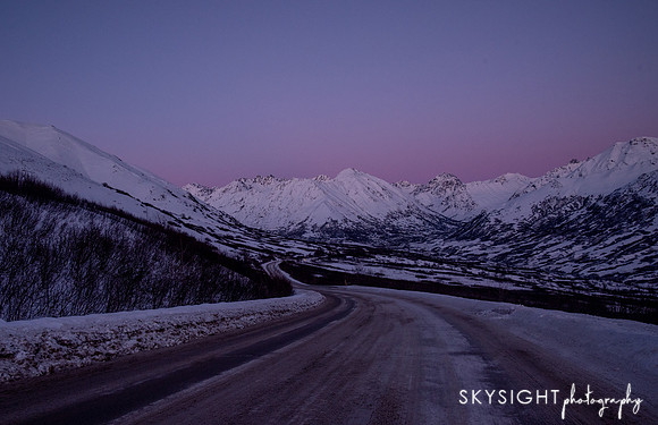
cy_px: 244
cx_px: 293
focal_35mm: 27
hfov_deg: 67.7
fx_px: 488
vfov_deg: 46.9
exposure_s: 1/200
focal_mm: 24
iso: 1250
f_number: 9
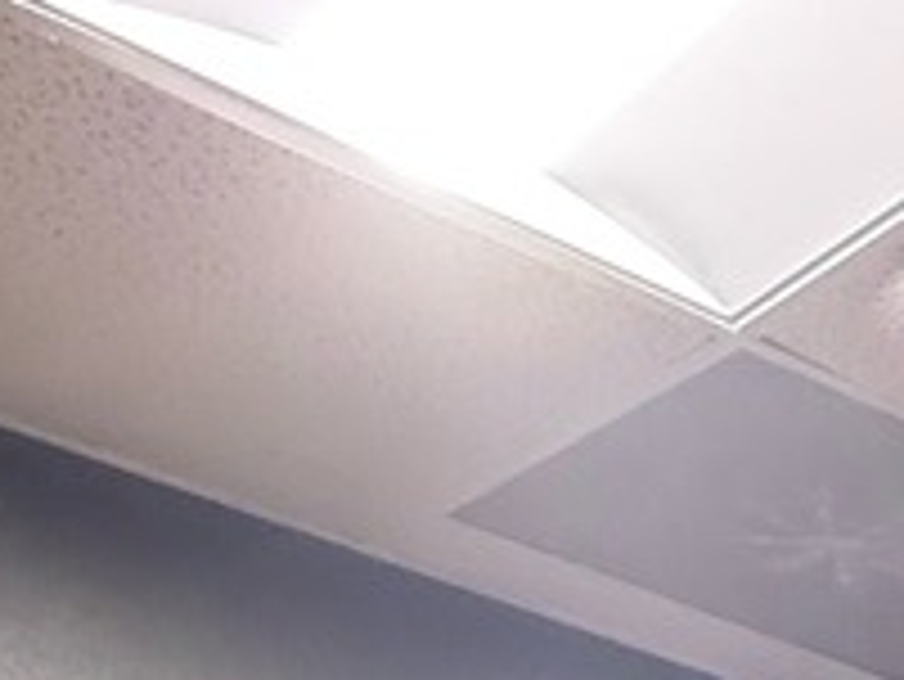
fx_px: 2326
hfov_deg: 20.7
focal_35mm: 89
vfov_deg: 11.1
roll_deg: -5.8
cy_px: 1999
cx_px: 1052
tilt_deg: -11.3
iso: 800
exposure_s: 1/60
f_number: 2.2
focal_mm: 2.22
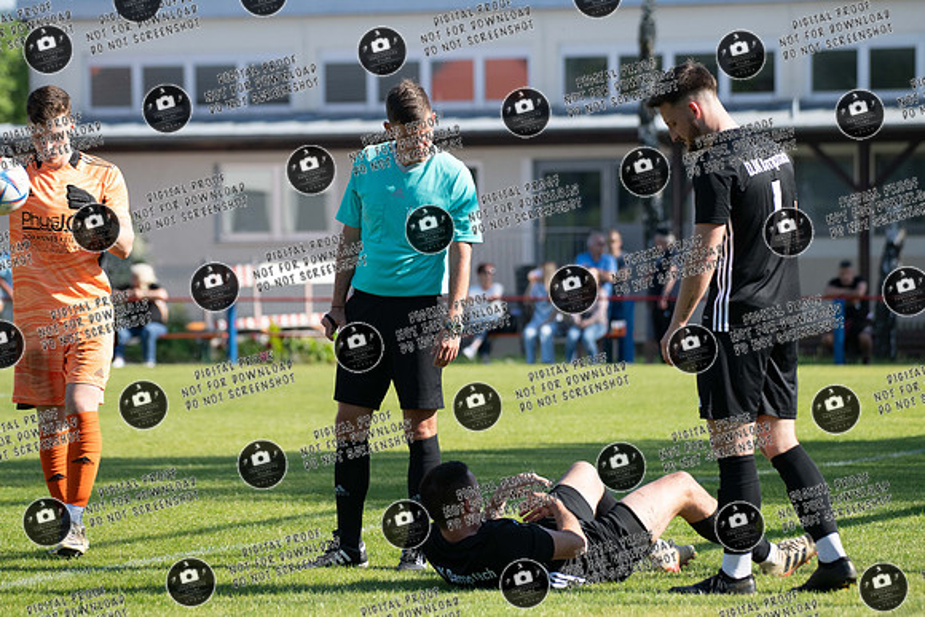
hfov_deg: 10.3
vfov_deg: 6.9
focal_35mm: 200
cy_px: 308
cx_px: 462
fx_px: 5140
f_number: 5.6
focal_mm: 200
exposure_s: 1/1600
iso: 640
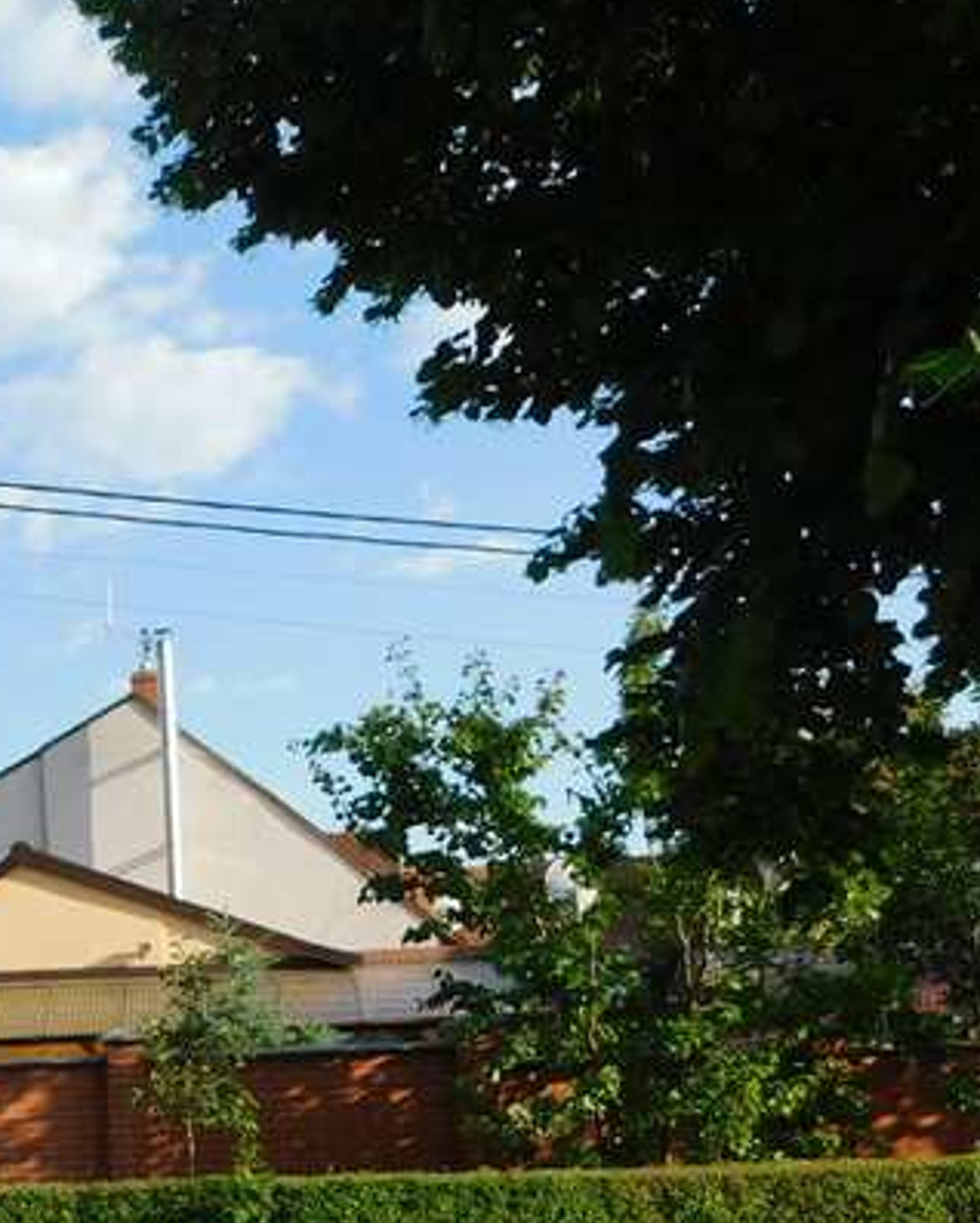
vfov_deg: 30.6
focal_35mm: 59
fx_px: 2137
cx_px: -225
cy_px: 1084
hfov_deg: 23.4
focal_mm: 4.1
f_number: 3
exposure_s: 1/800
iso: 125
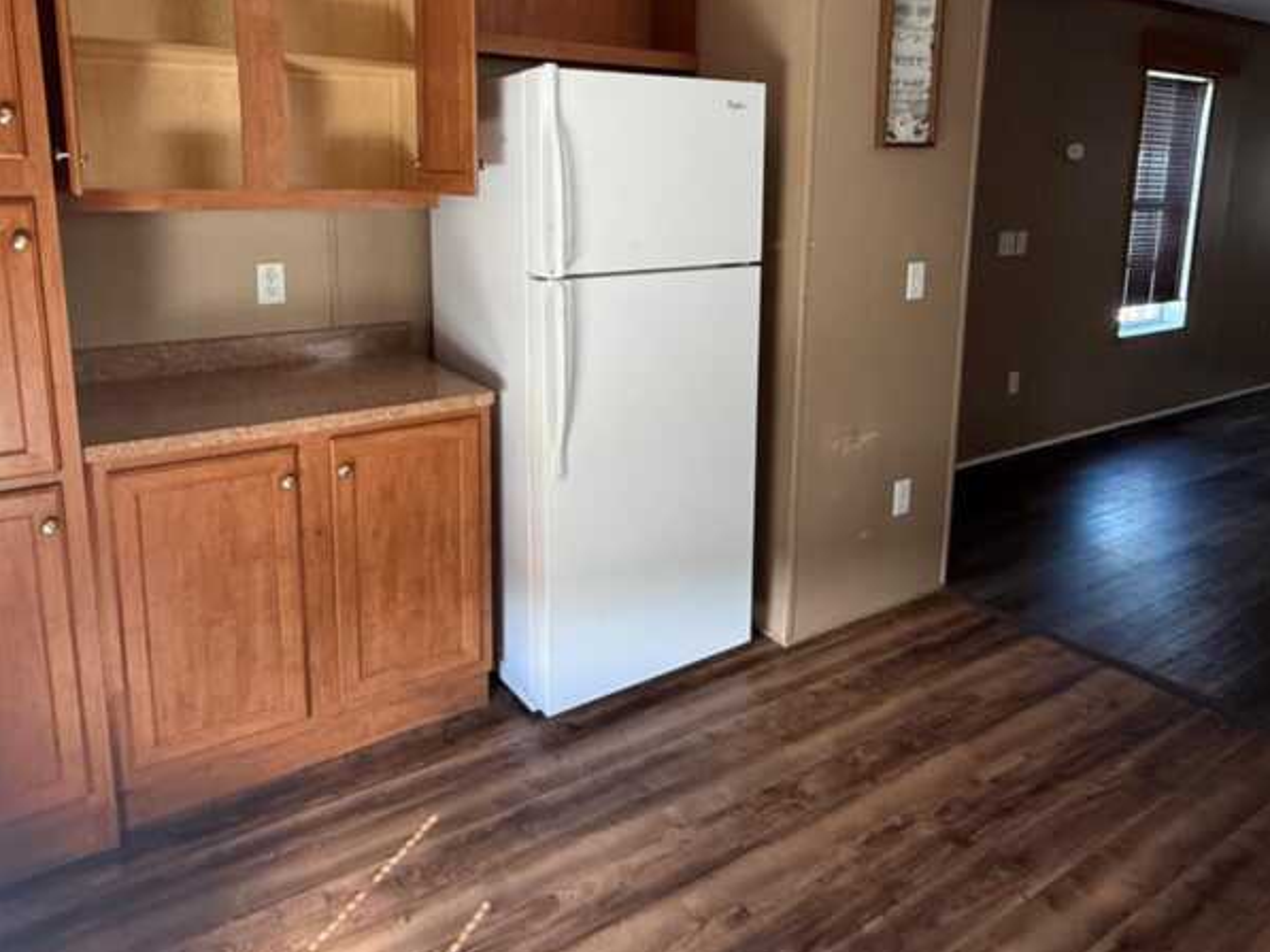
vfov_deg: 55.7
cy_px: 321
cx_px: 611
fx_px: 881
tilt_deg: -8.1
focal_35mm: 24
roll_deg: -0.7
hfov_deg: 71.6
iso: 400
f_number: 2.2
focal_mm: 2.22
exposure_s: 1/89
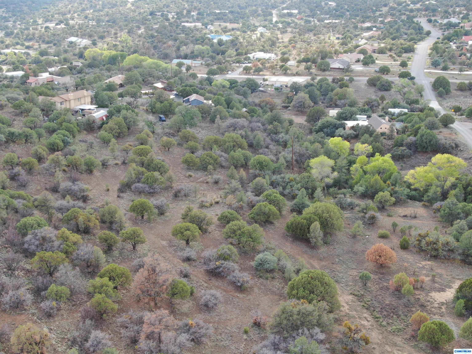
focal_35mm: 44
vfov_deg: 32.9
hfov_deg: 42.9
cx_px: 236
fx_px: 600
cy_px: 177
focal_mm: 7.71
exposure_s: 1/100
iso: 100
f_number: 3.6
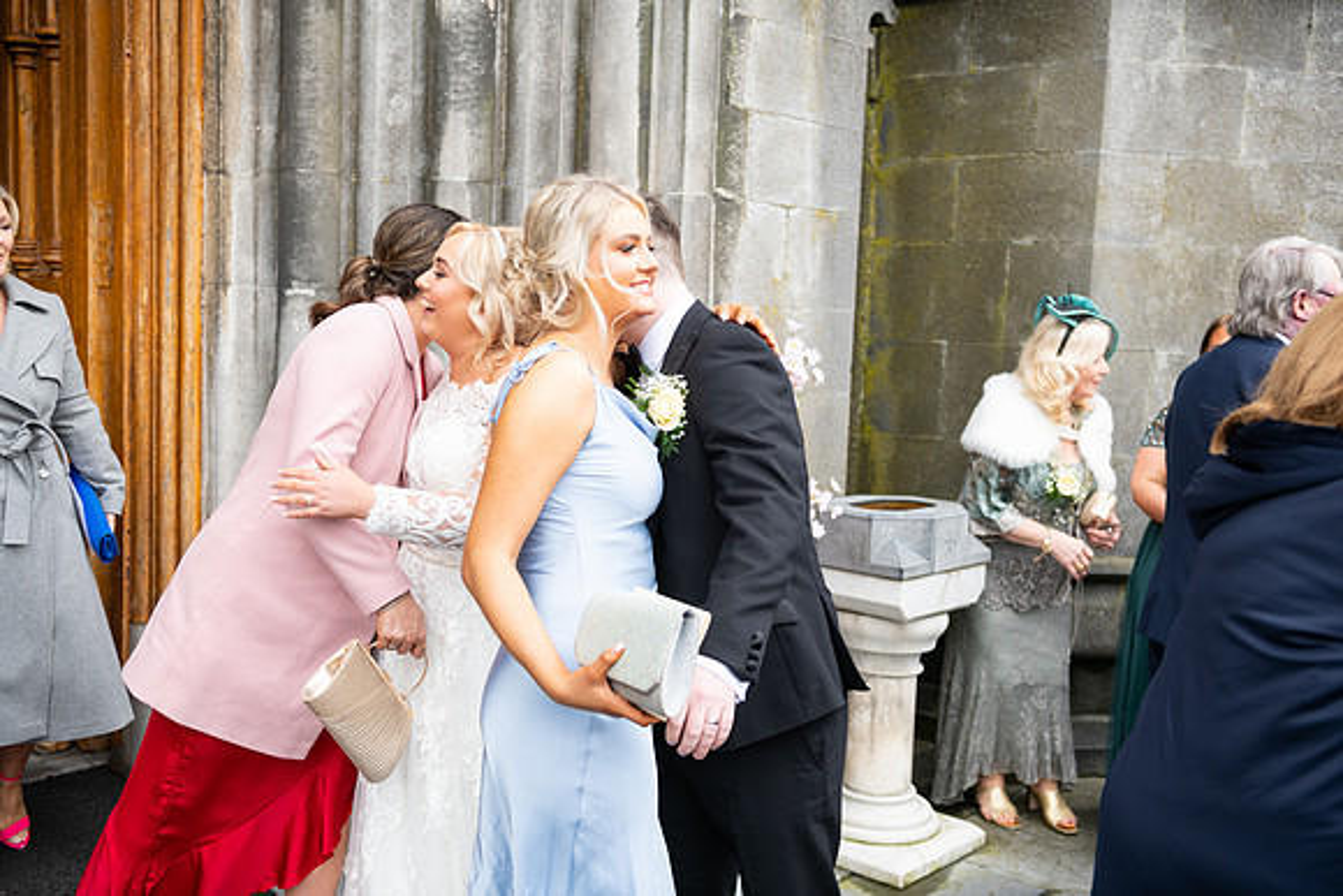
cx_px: 672
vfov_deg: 35.1
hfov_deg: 50.7
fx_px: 1418
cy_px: 448
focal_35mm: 38
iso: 125
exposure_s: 1/160
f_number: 3.5
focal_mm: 38
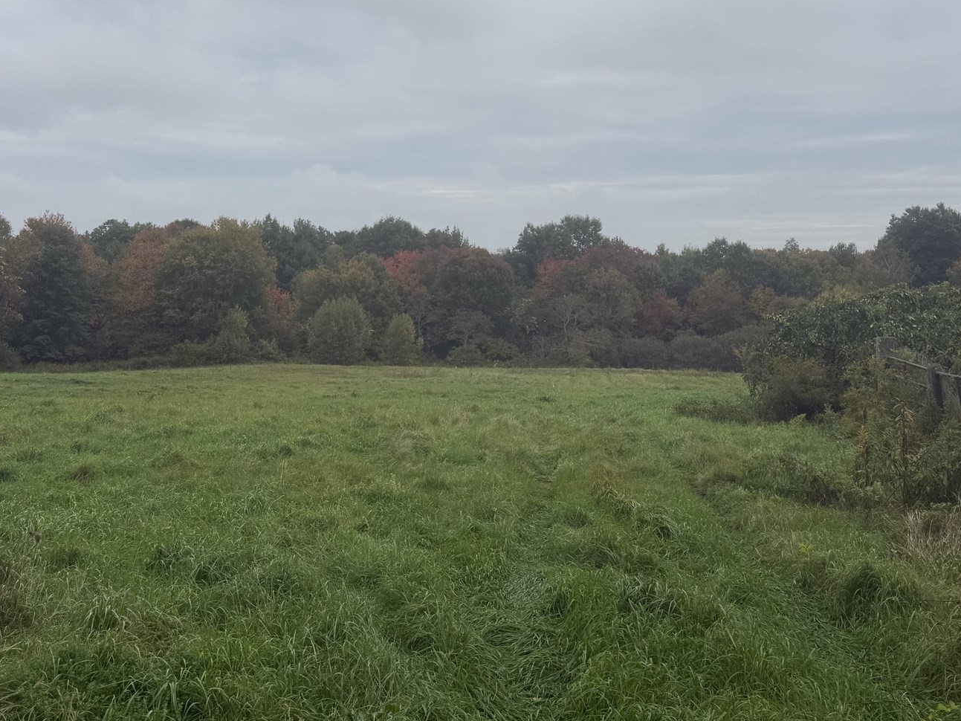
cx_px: 482
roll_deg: -0.3
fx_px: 1055
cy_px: 245
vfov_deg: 37.4
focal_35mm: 38
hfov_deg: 49.0
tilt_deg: +2.8
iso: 80
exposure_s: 1/5319
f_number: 1.78
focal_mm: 6.76
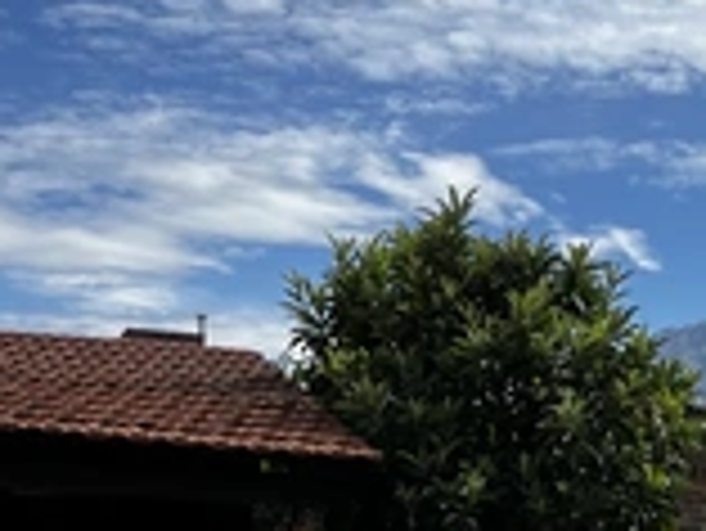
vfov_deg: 18.8
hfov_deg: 24.0
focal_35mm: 73
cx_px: 872
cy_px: 684
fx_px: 1490
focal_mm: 5.1
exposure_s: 1/2967
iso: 50
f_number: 1.6
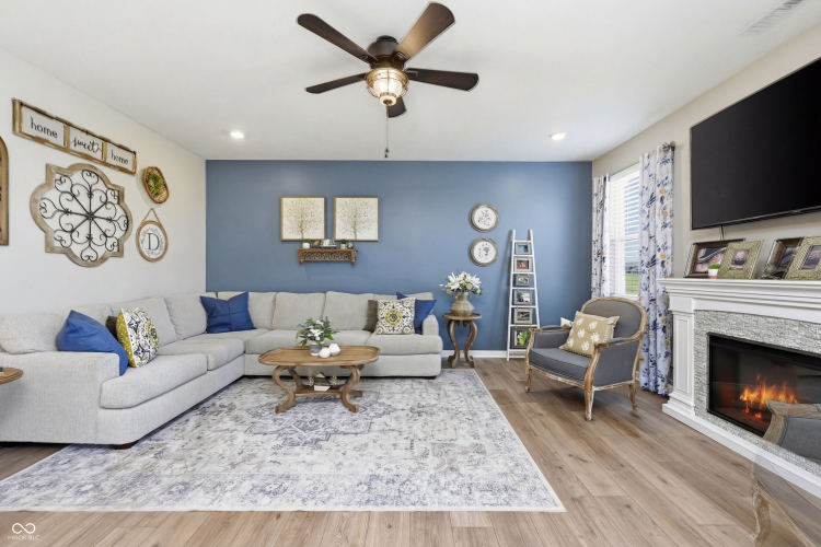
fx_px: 319
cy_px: 274
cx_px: 410
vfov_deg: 81.2
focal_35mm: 14
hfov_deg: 104.3
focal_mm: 14
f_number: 6.3
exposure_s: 1/125
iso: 320
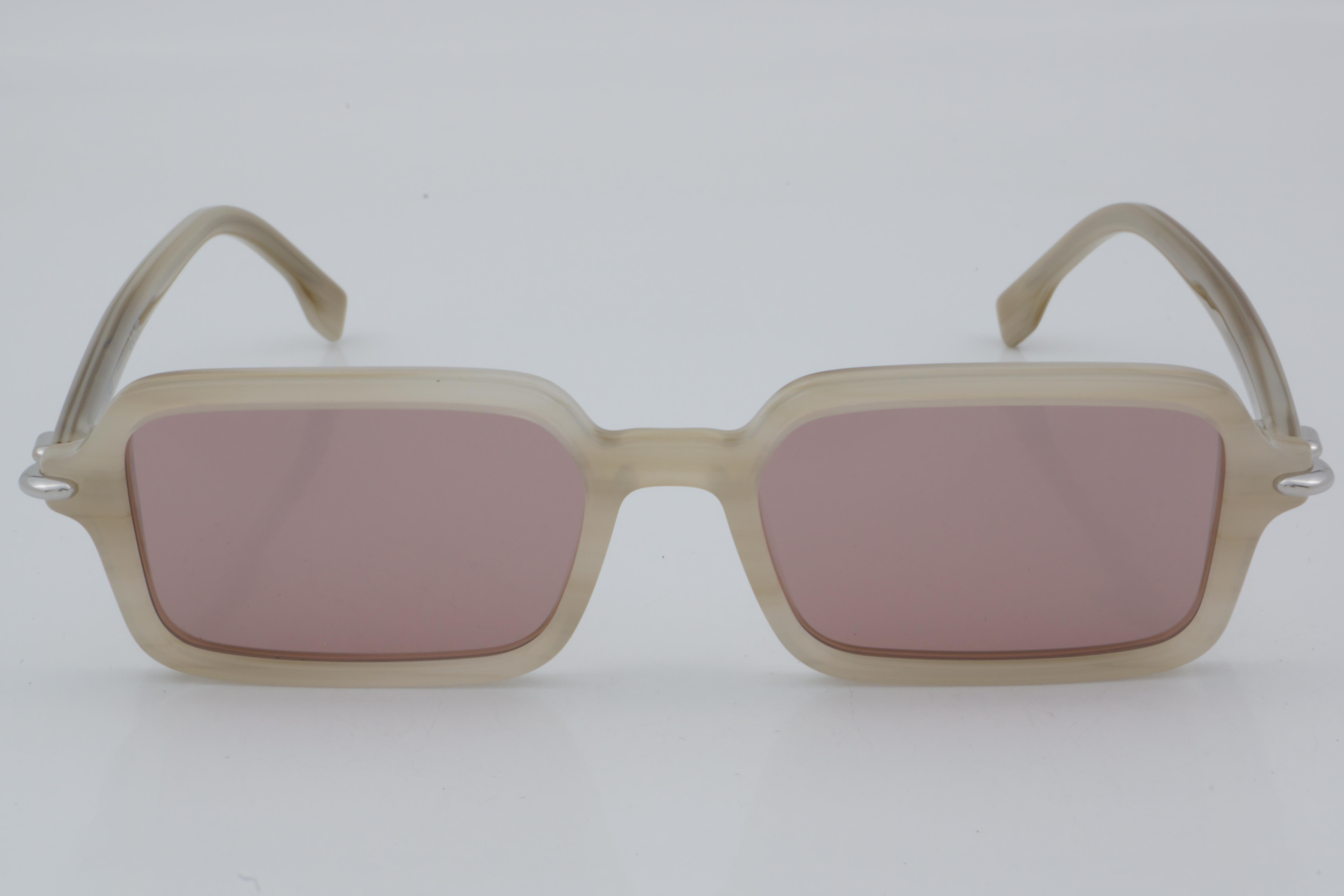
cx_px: 672
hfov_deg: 24.6
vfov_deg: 16.6
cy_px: 448
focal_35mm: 82
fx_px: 3080
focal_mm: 55
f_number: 32
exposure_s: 1/4
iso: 100
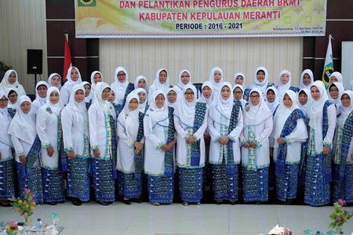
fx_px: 520
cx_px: 176
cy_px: 118
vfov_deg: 25.5
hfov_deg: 37.5
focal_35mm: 53
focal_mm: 35
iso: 200
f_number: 1.8
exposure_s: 1/400
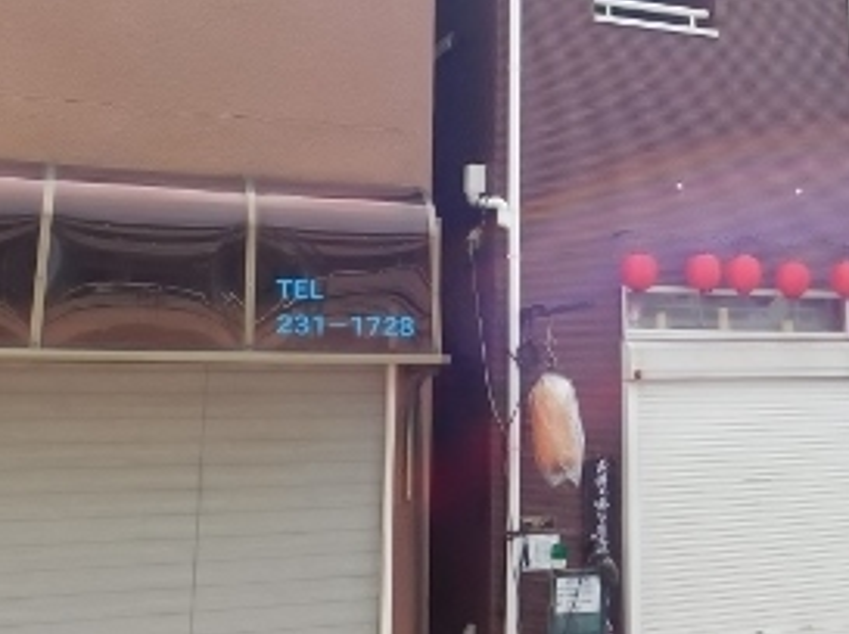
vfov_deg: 26.2
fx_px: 1323
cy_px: 78
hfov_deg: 34.2
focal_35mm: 54
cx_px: 709
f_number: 3
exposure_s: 1/640
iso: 125
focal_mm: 4
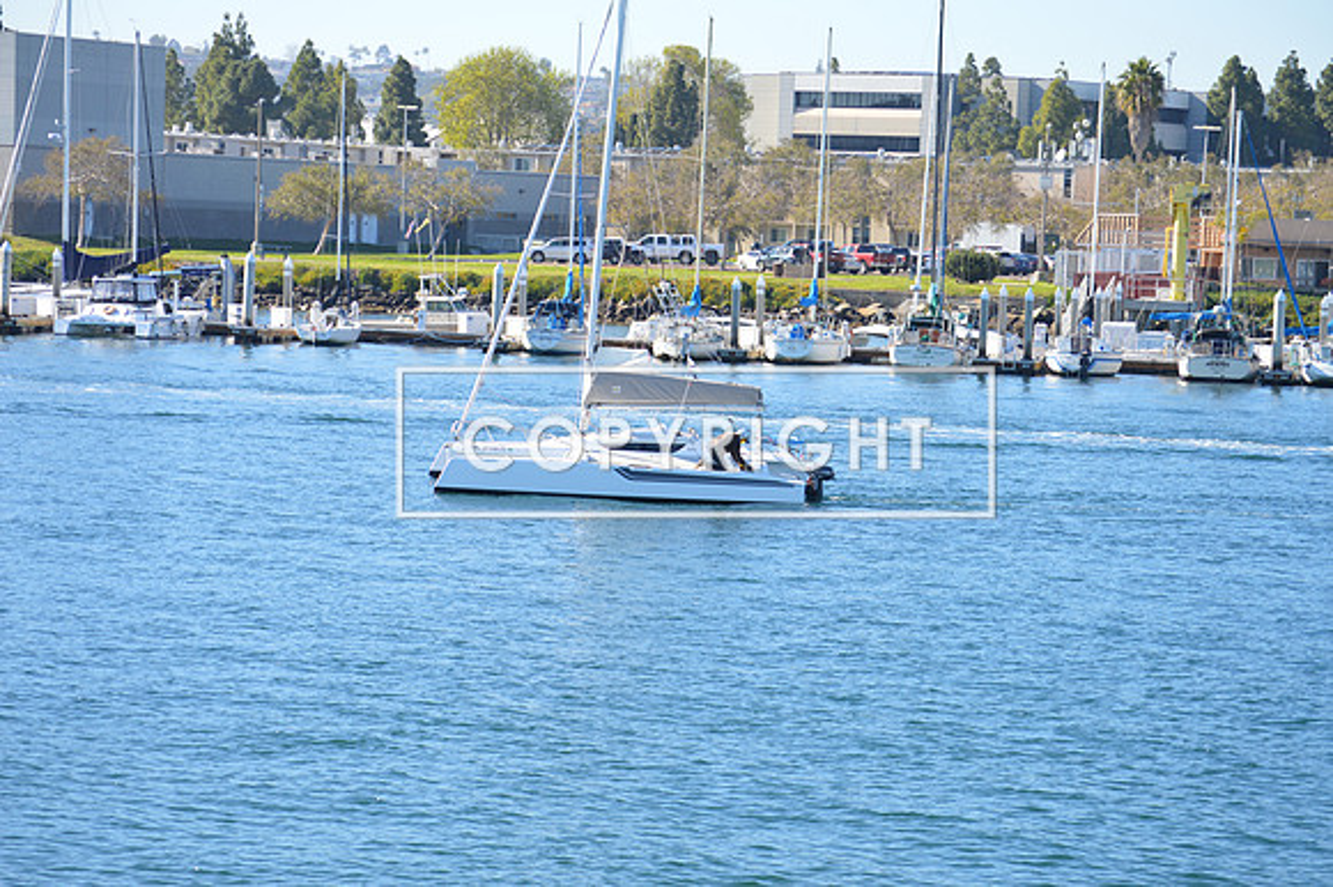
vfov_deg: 10.7
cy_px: 444
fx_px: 4718
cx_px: 666
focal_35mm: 128
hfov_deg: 16.1
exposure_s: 1/200
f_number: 7.1
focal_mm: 85
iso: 100
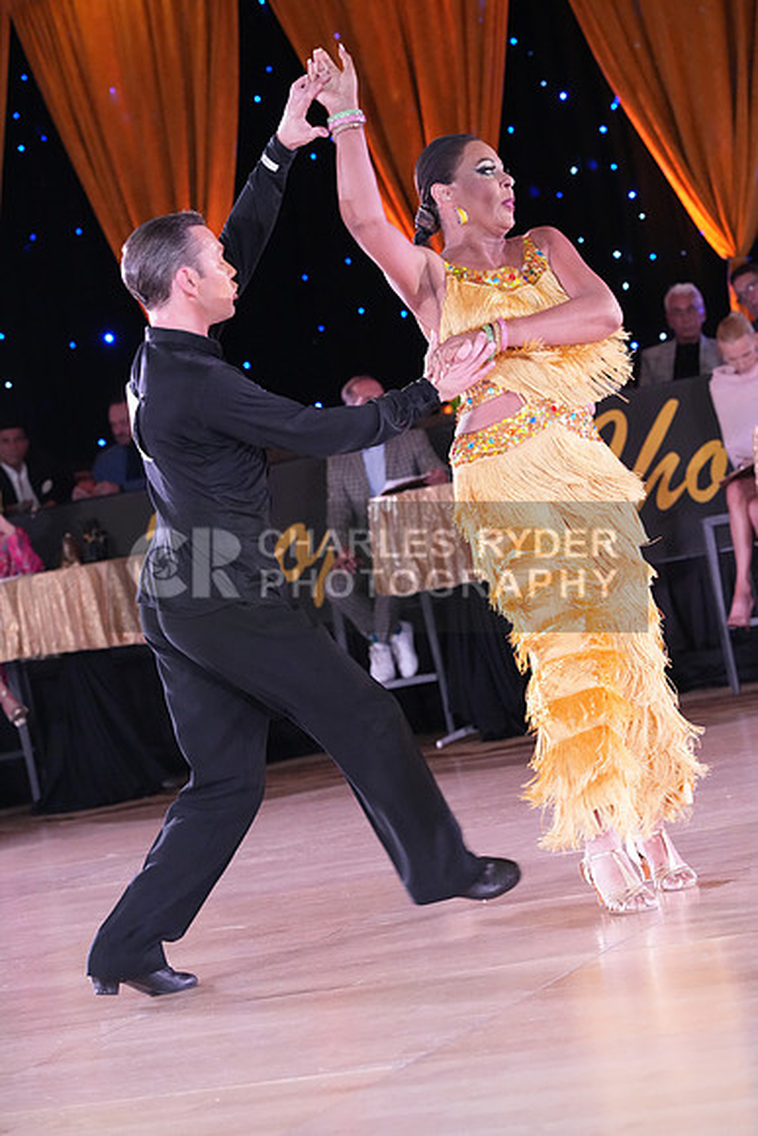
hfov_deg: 13.0
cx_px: 379
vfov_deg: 19.5
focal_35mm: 105
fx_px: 3314
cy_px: 568
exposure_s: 1/250
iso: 6400
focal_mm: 105
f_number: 5
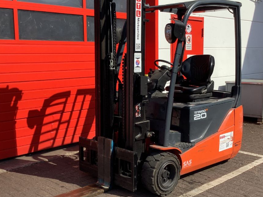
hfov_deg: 41.2
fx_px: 349
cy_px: 99
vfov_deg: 31.5
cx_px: 123
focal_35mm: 46
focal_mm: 3.3
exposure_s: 1/1164
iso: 25
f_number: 2.4
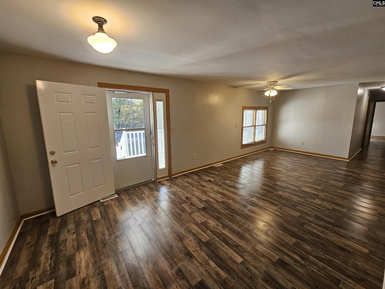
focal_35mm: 13
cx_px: 192
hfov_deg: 106.2
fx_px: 145
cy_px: 144
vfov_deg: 89.9
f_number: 2.2
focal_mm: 2.2
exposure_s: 1/60
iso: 125
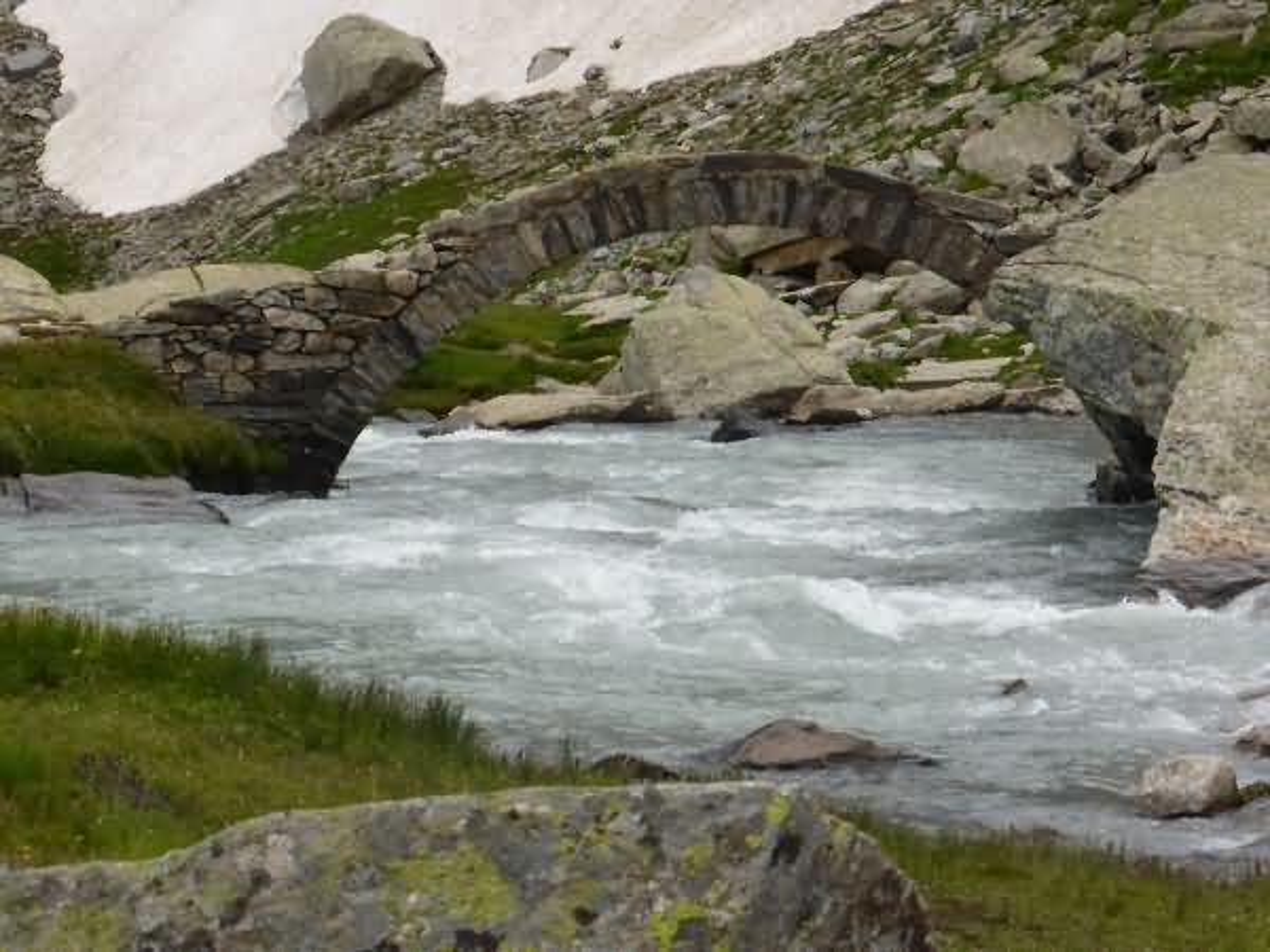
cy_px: 476
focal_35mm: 104
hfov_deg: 18.9
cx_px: 635
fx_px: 3816
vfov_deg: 14.2
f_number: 5.3
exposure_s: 1/400
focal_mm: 17.1
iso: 100
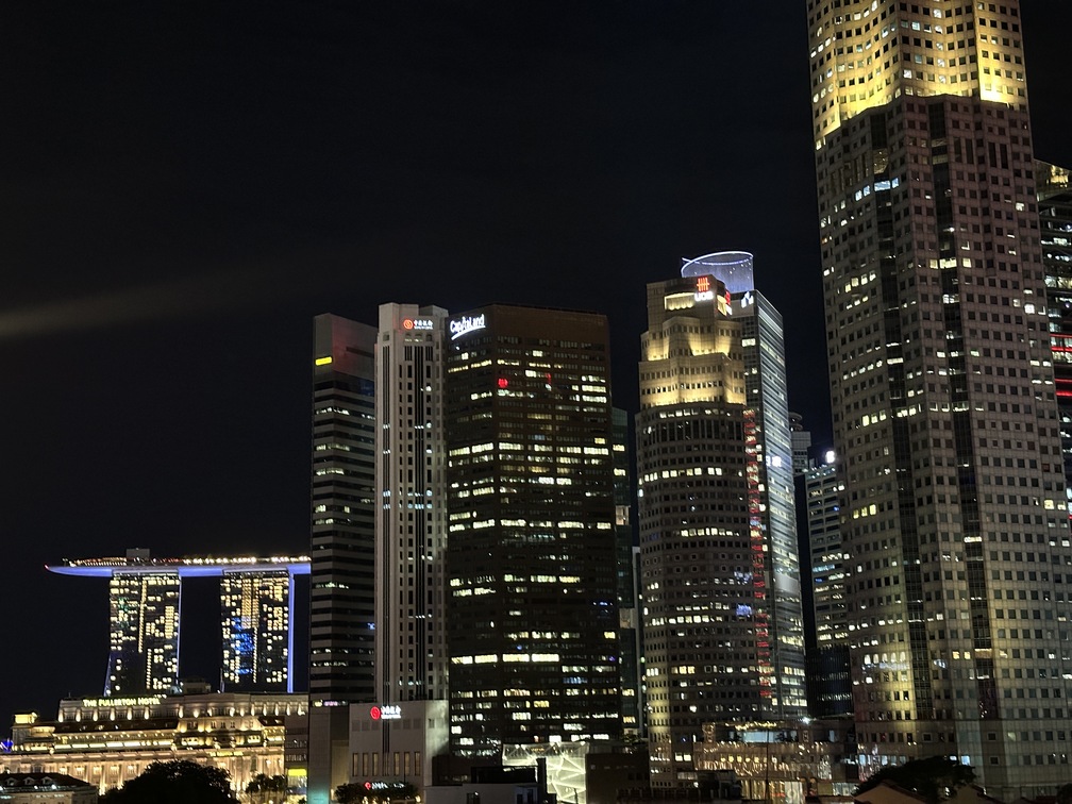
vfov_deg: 30.3
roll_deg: +1.5
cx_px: 536
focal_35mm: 48
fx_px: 1486
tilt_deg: +12.6
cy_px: 402
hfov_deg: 39.7
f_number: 1.78
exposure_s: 1/20
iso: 800
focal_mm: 6.86
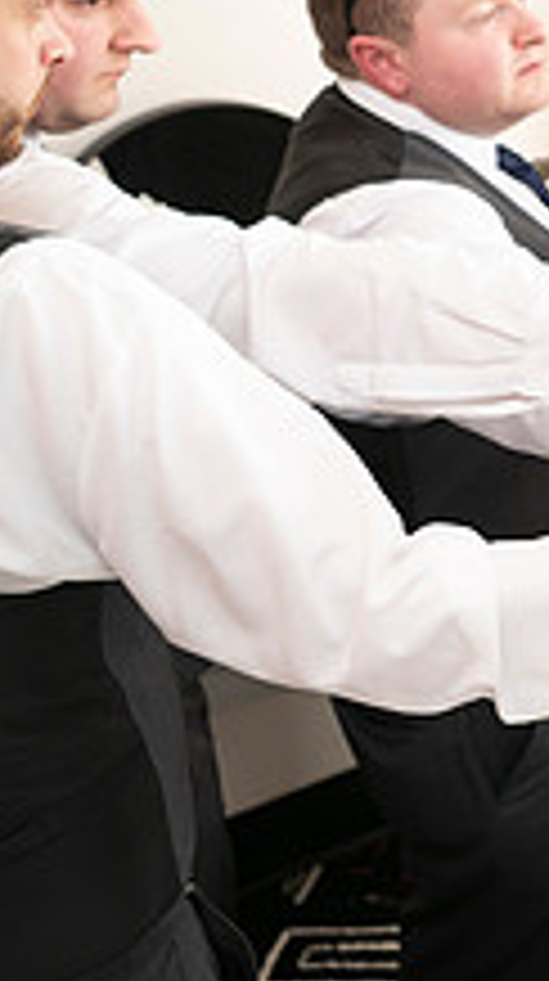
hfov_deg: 14.6
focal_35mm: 67
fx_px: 1741
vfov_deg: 30.9
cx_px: 1116
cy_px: 230
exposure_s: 1/100
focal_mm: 24
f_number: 2.8
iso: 800
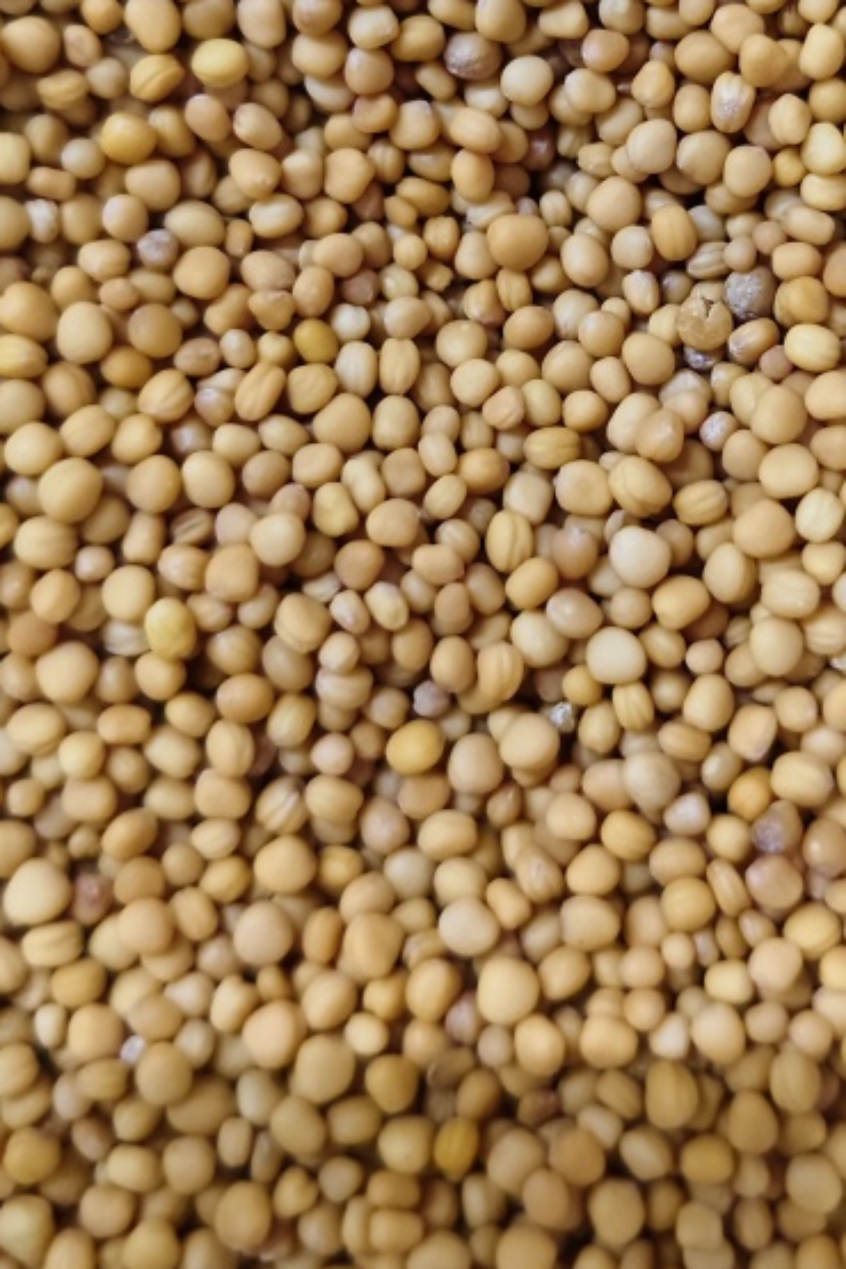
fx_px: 1621
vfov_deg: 41.2
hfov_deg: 29.0
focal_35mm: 46
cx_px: 572
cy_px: 285
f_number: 1.88
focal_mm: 5.56
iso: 2909
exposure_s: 1/510
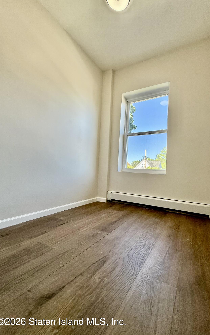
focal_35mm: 15
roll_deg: -2.1
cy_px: 168
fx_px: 137
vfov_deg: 101.5
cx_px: 124
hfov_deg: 74.1
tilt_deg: +2.0
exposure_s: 1/139
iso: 64
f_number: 2.2
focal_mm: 2.22
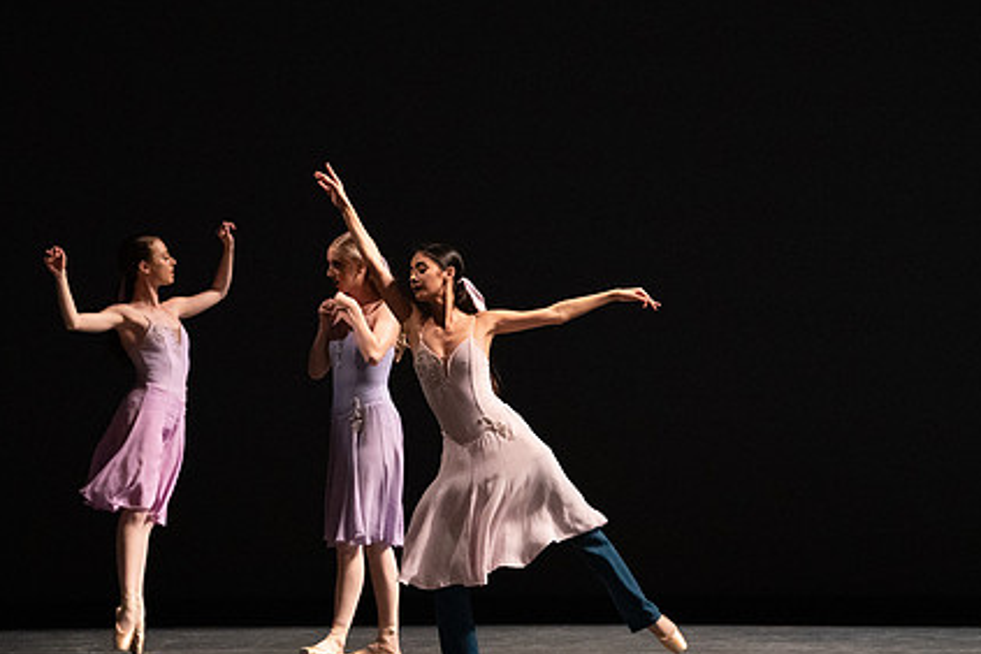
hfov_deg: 7.5
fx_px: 7466
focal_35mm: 274
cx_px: 445
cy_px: 354
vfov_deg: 5.0
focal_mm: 200
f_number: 5
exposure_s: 1/400
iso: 12800
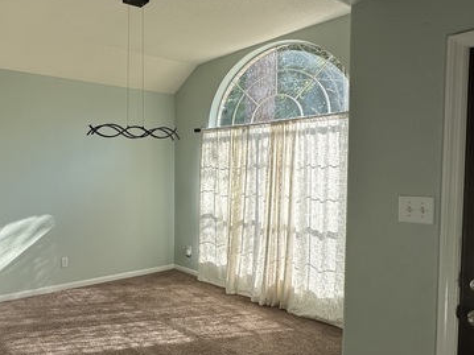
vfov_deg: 53.0
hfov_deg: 62.2
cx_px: 101
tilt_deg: -2.0
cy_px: 185
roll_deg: +0.4
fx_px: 356
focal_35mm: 26
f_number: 2.2
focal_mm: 2.22
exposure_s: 1/409
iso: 40
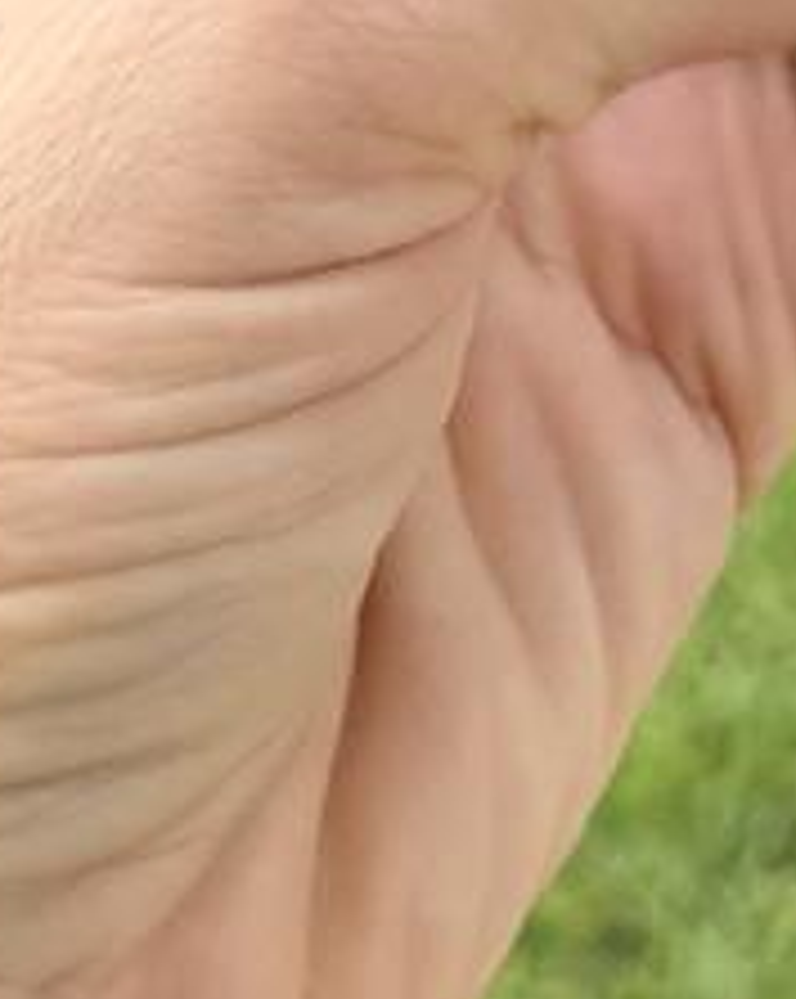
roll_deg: +0.5
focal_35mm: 169
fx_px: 4987
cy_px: -2025
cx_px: 1911
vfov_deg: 9.1
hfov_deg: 8.4
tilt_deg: -8.0
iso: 80
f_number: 1.78
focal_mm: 6.76
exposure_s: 1/593
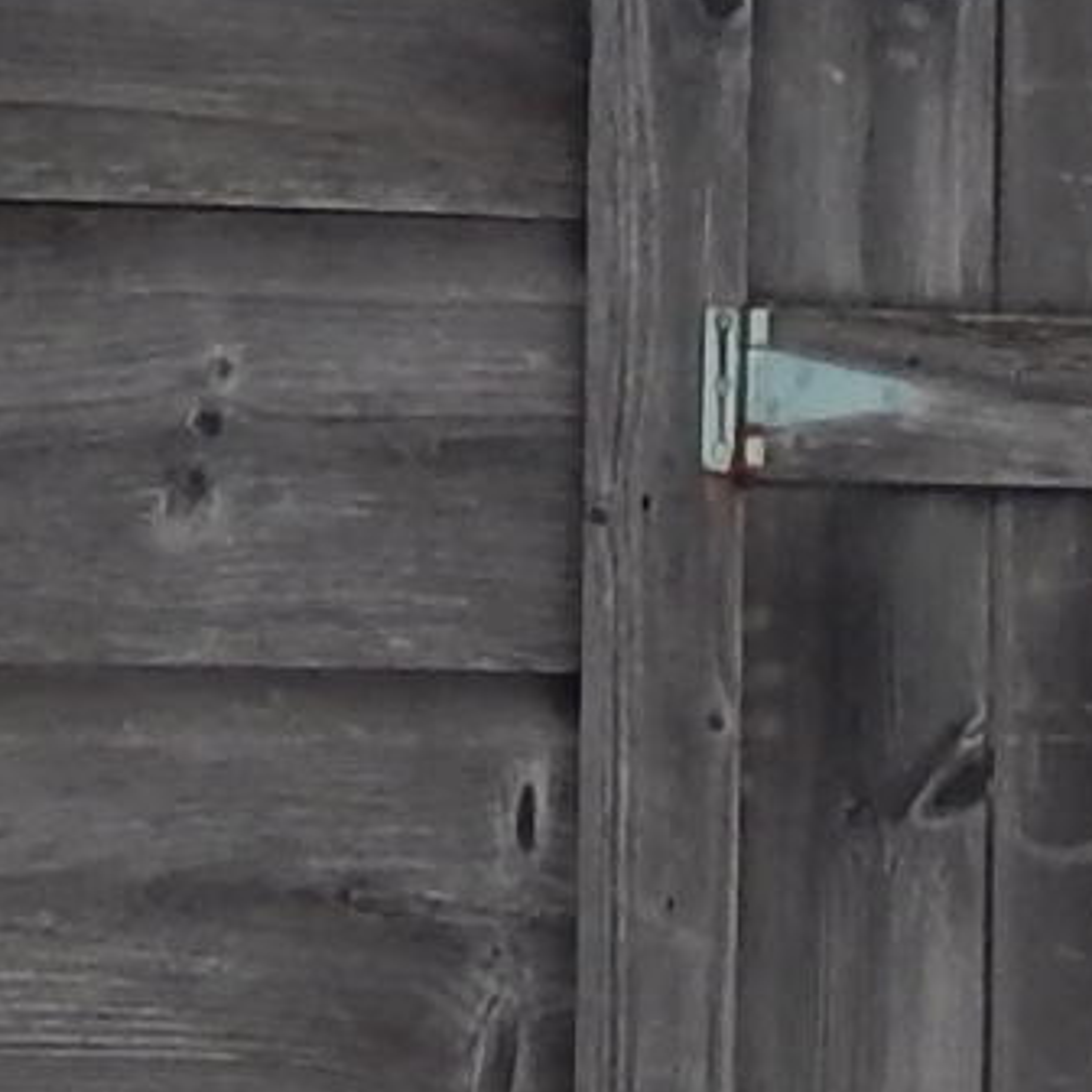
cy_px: -575
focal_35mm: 829
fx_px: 29587
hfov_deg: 2.1
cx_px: 188
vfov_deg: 2.1
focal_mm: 18.7
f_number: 4.5
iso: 125
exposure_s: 1/400
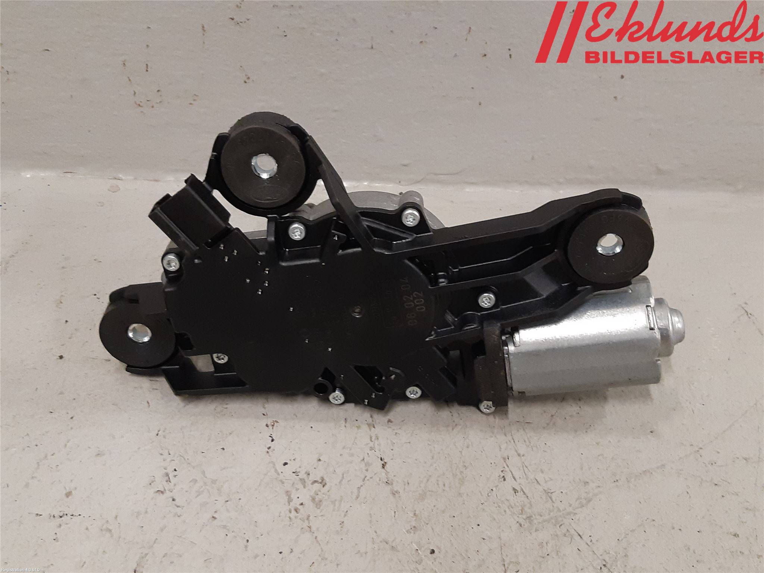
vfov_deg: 53.1
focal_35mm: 26
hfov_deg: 67.3
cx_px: 382
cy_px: 286
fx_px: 574
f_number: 1.7
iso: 200
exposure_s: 1/50
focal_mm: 3.93
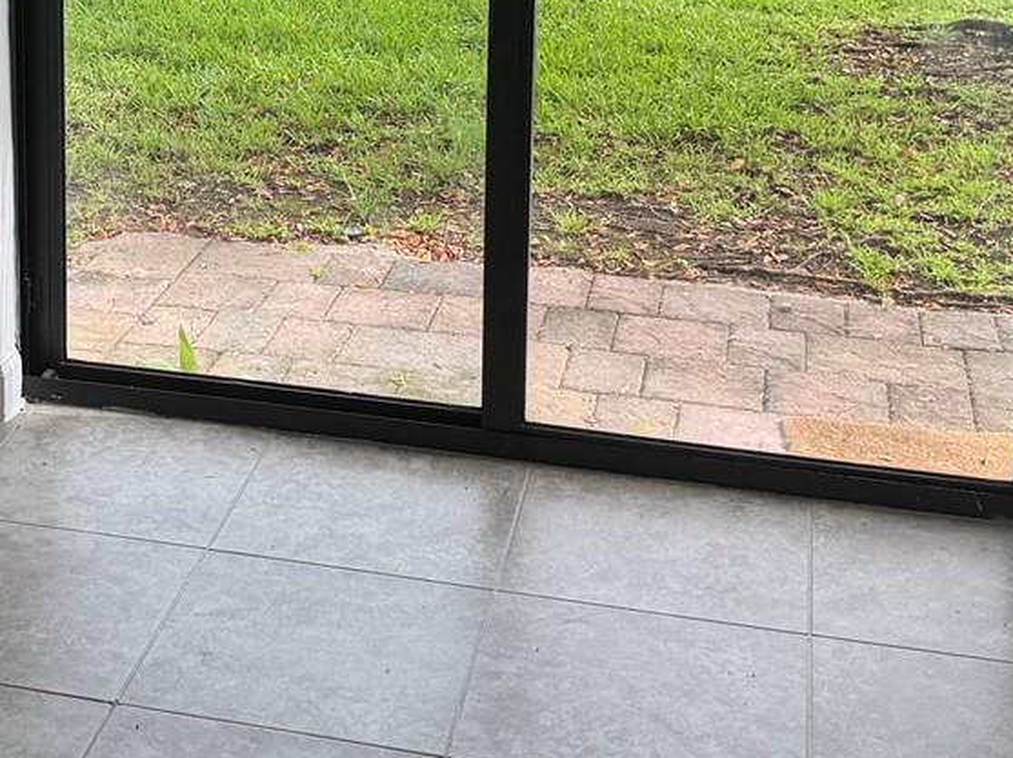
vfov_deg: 20.4
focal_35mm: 69
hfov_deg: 27.6
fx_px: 2018
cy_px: -65
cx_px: 204
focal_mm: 6.76
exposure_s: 1/347
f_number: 1.78
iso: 80
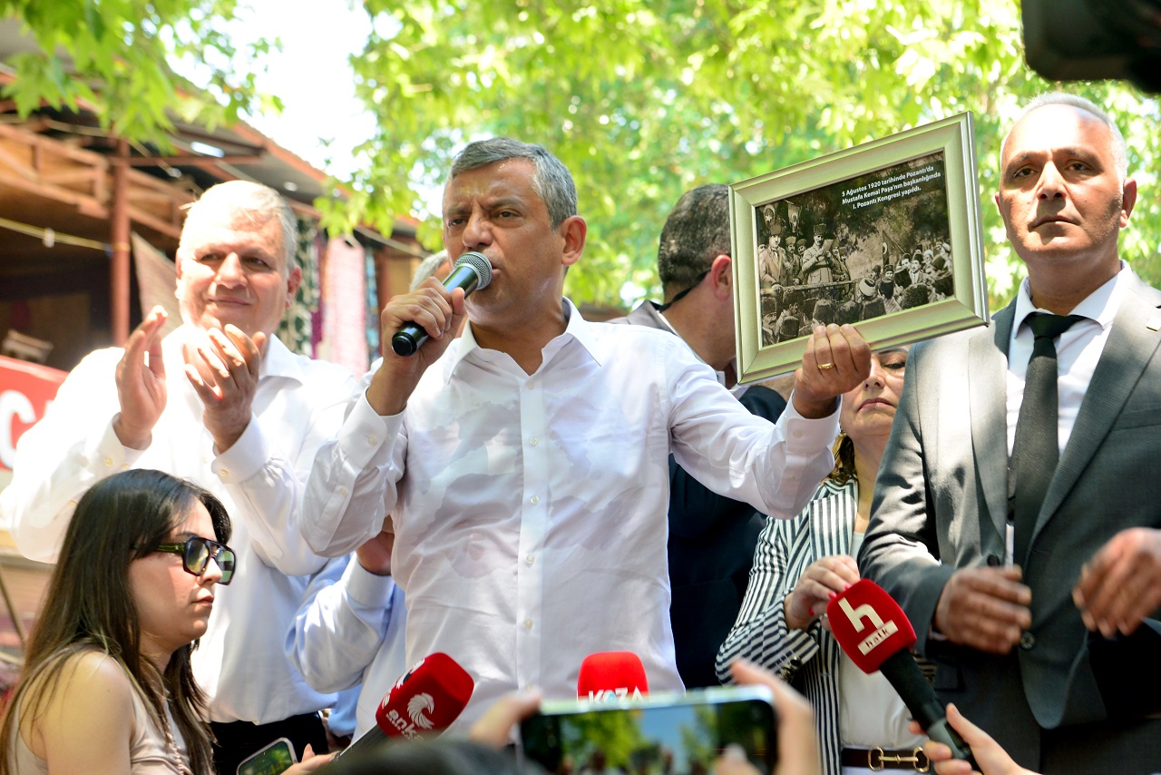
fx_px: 2258
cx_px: 580
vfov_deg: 19.5
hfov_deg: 28.8
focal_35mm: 70
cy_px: 388
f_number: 5.6
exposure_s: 1/200
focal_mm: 70
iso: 1000
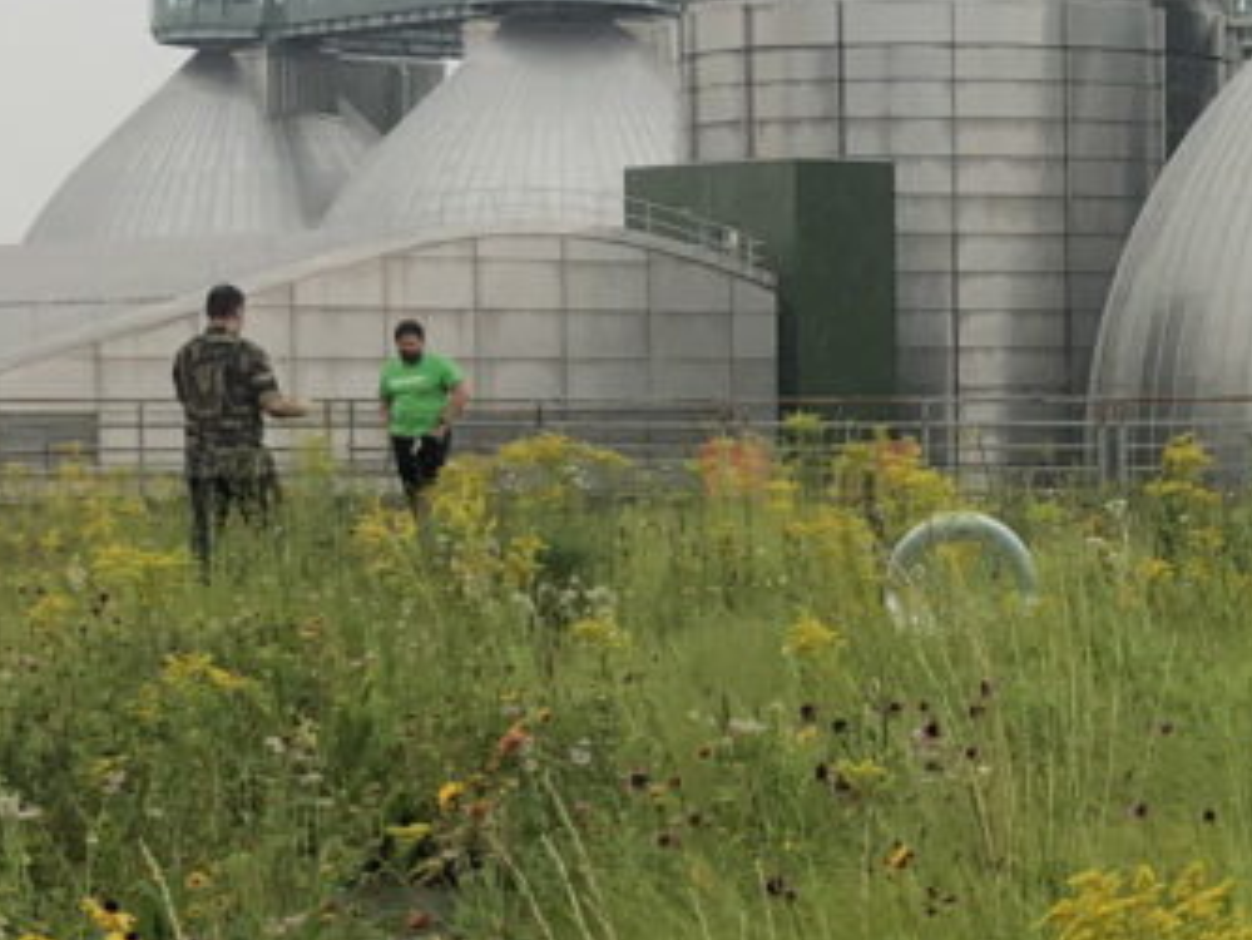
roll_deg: +0.7
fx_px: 4378
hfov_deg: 15.9
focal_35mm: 121
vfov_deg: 12.2
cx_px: 1342
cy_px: 662
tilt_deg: -1.9
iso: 20
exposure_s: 1/219
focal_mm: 4
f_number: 1.8
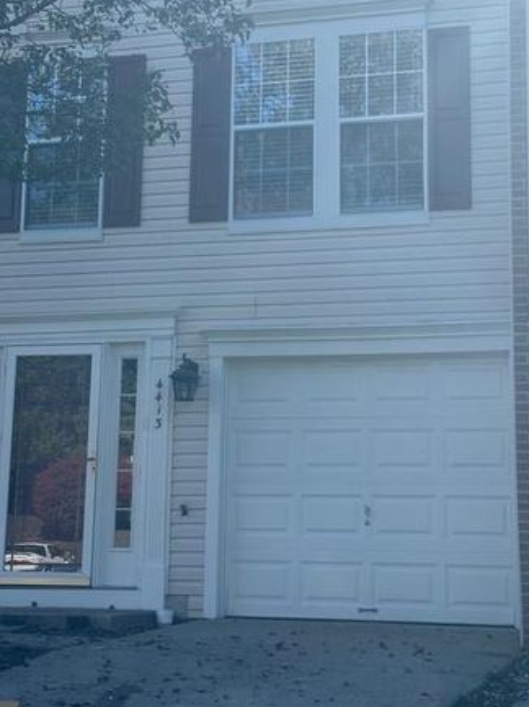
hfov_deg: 19.9
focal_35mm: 74
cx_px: 250
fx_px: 1510
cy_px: 215
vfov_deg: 26.1
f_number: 1.78
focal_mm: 6.86
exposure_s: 1/1815
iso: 64
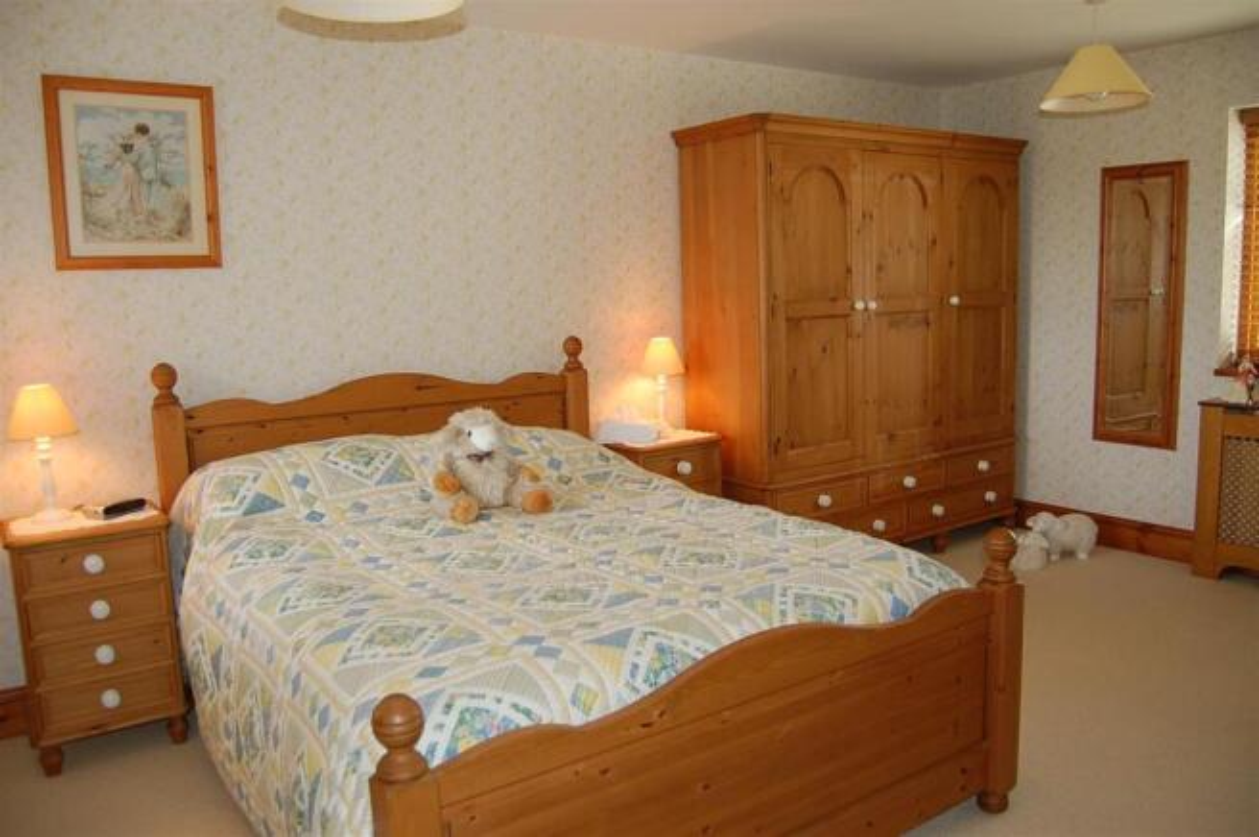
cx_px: 630
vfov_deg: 47.8
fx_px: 943
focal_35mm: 27
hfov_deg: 67.4
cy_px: 418
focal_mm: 18
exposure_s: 1/60
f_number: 3.5
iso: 400
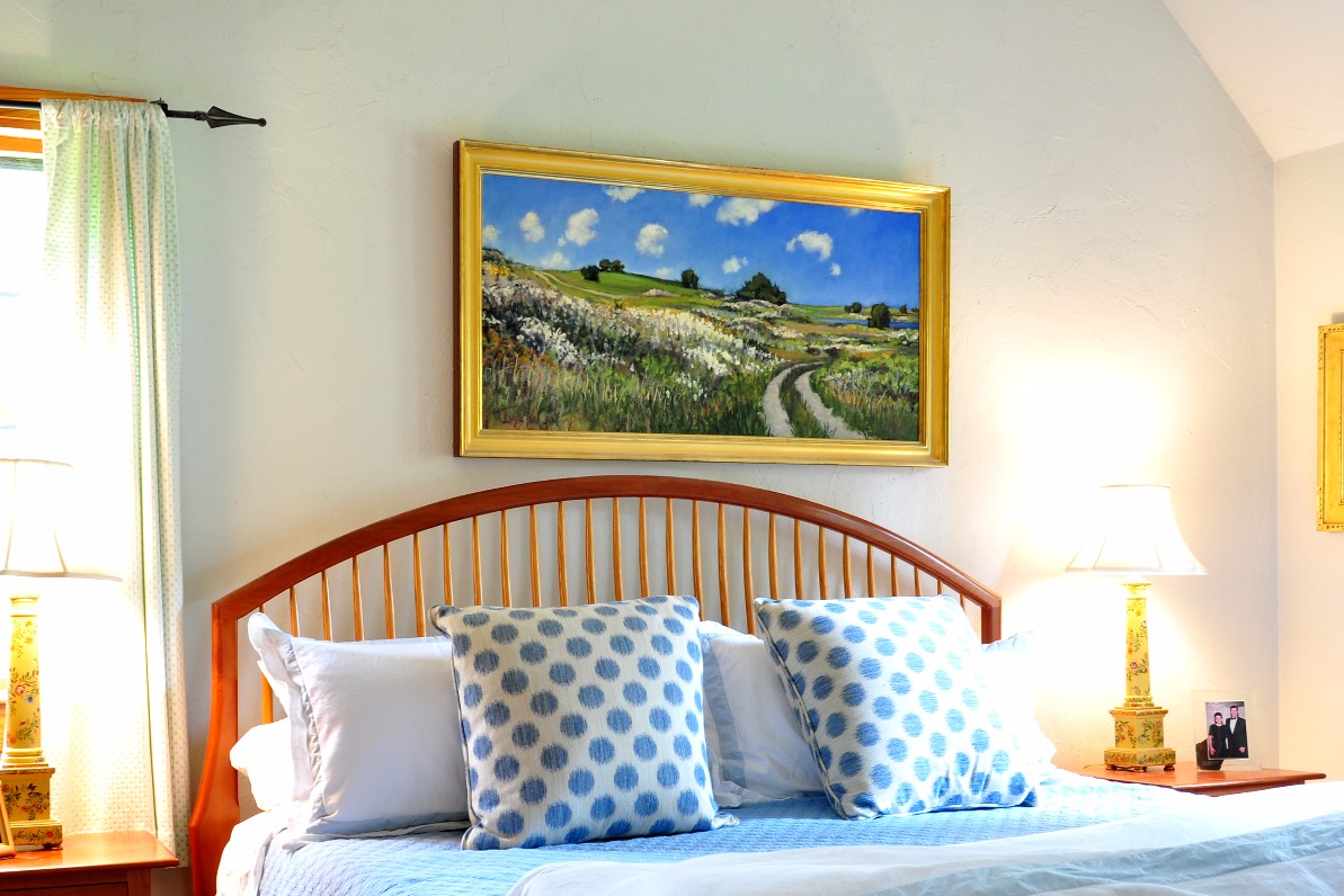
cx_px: 657
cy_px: 585
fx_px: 1830
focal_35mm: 49
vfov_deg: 27.4
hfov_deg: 40.3
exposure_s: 1
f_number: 9
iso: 200
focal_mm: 24
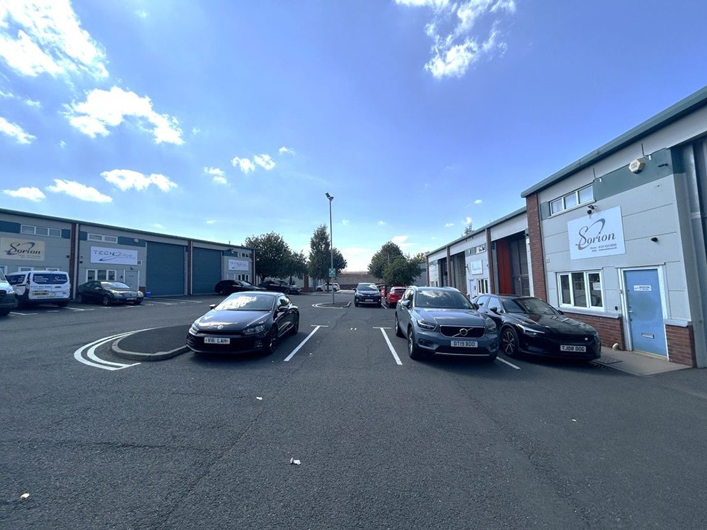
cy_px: 265
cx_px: 354
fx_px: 286
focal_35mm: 14
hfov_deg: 102.1
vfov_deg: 85.7
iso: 32
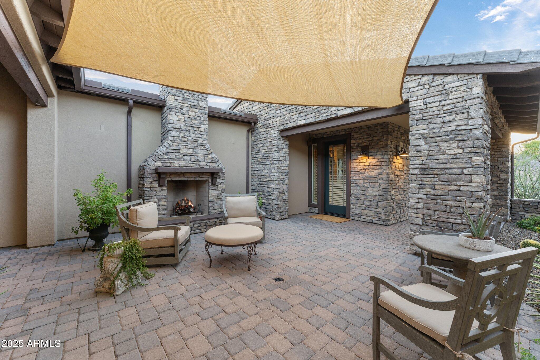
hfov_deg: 104.3
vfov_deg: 81.2
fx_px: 210
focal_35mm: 14
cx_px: 270
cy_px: 180
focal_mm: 14
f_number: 8
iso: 400
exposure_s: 1/6
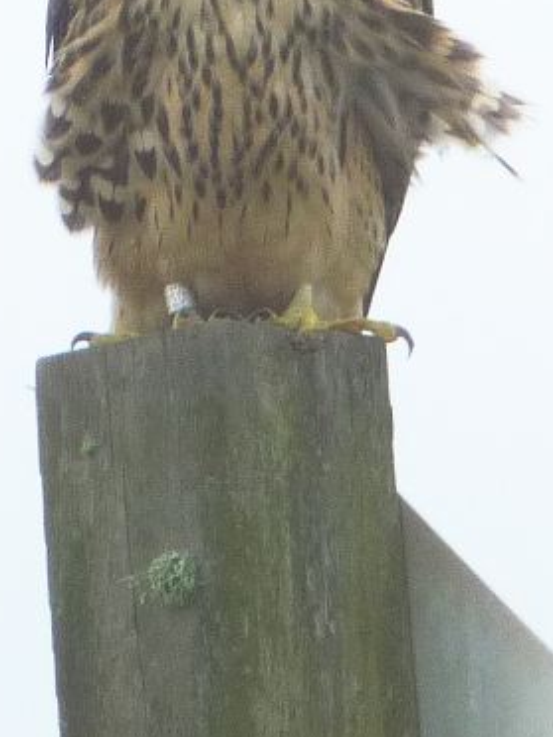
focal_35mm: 811
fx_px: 17275
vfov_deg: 2.4
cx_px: 226
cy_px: 147
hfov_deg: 1.8
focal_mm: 47
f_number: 4.9
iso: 100
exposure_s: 1/320
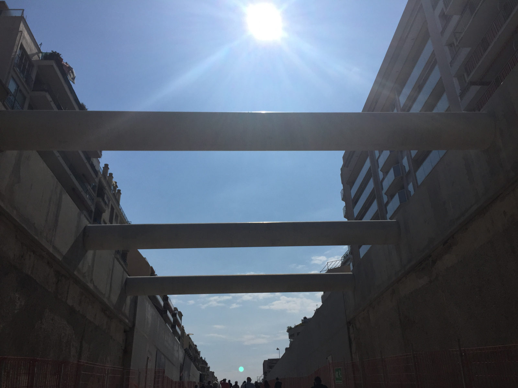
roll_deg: +0.2
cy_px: 194
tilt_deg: +29.6
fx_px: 434
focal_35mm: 29
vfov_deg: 48.2
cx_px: 259
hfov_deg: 61.7
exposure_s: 1/13333
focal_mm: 4.15
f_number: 2.2
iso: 40
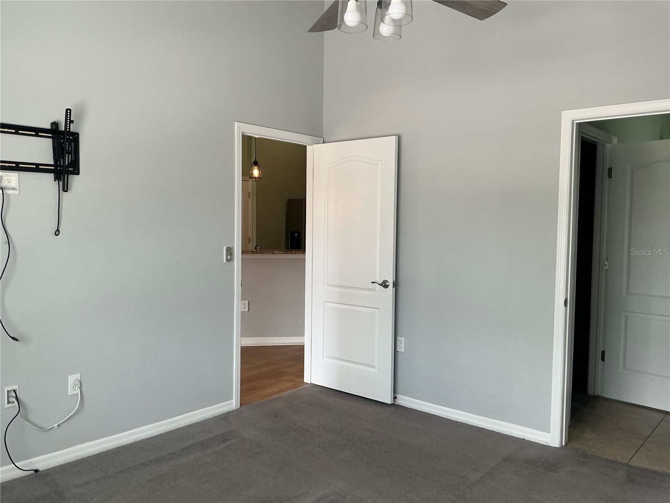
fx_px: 542
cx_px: 335
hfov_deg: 63.4
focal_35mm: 28
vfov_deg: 49.7
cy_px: 252
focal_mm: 3
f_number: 1.8
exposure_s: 1/120
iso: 50
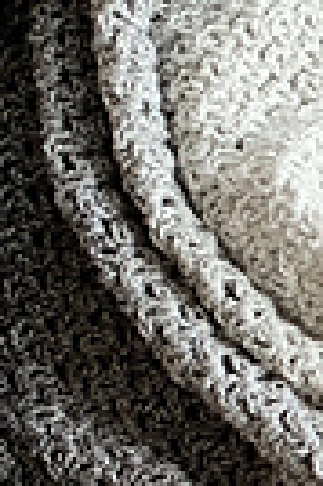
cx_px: 777
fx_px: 1740
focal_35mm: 129
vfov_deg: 15.8
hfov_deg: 9.4
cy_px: 406
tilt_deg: -75.2
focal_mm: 4.25
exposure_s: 1/66
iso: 100
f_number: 1.8
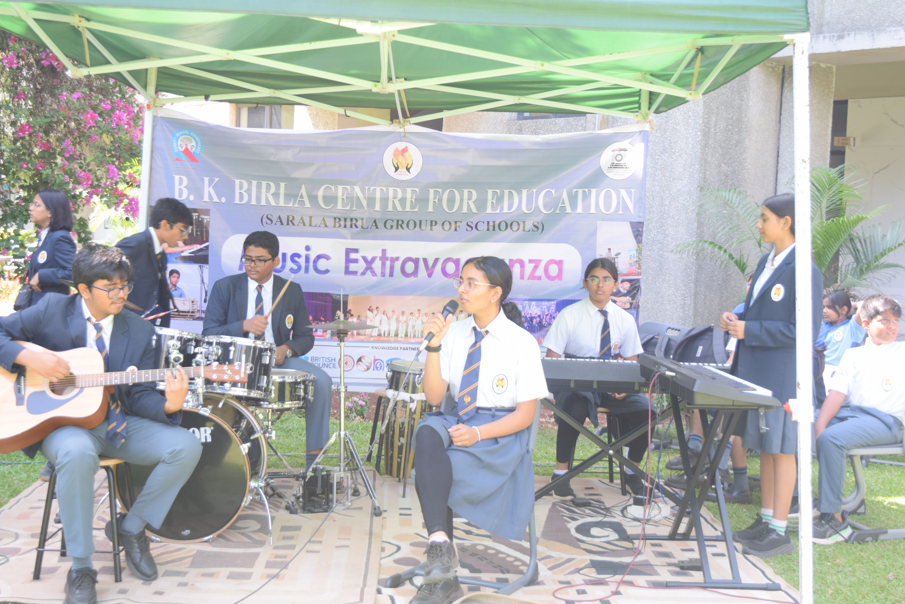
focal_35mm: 45
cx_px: 452
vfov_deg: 29.9
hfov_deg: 43.6
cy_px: 302
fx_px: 1131
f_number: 5.6
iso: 400
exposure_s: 1/125
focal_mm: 30
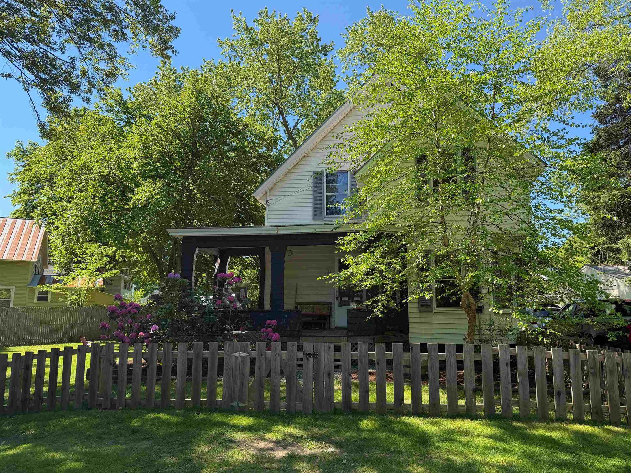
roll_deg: +0.3
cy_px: 236
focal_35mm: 24
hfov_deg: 71.6
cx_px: 316
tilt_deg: +8.7
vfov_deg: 56.8
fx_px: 437
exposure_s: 1/1271
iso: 100
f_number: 1.78
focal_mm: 6.76
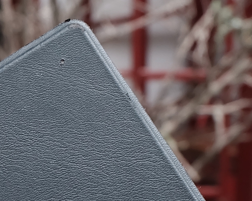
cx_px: 95
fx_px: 1268
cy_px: 341
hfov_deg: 11.3
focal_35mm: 170
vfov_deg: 8.8
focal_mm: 23.2
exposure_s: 1/100
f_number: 6.4
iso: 400
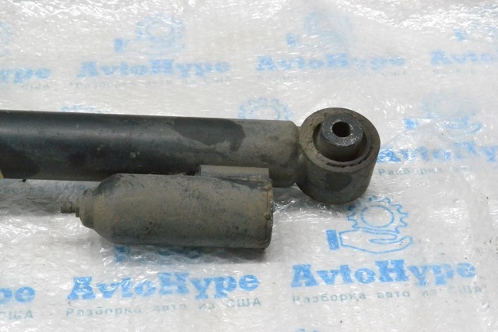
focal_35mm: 82
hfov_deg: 24.6
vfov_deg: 16.5
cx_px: 249
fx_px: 1141
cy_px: 166
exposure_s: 1/160
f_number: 11
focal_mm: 55
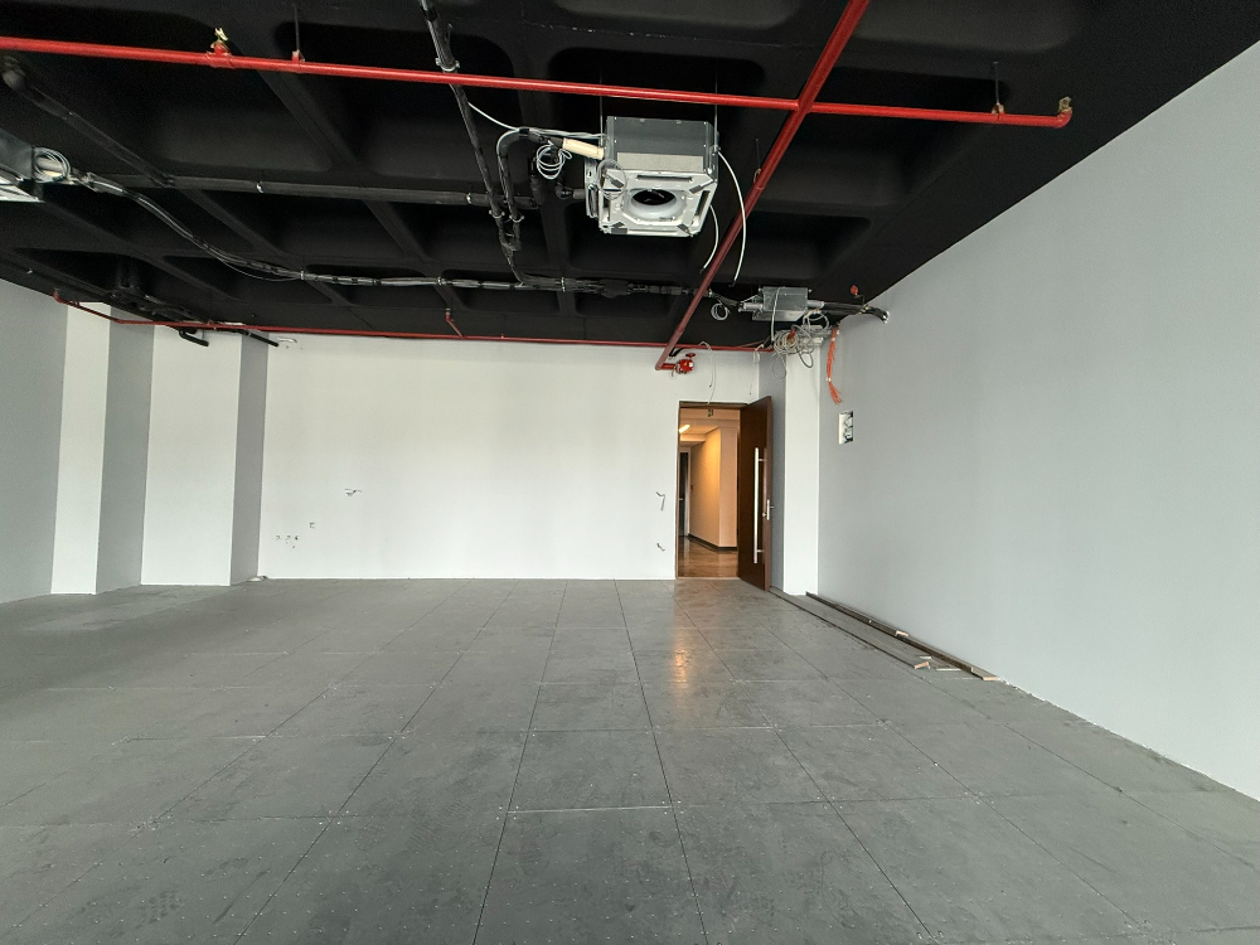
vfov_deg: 85.7
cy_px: 472
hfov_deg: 102.1
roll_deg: -1.1
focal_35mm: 14
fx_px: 510
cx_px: 630
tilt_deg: +1.9
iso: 320
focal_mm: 2.22
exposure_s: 1/99
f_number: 2.2
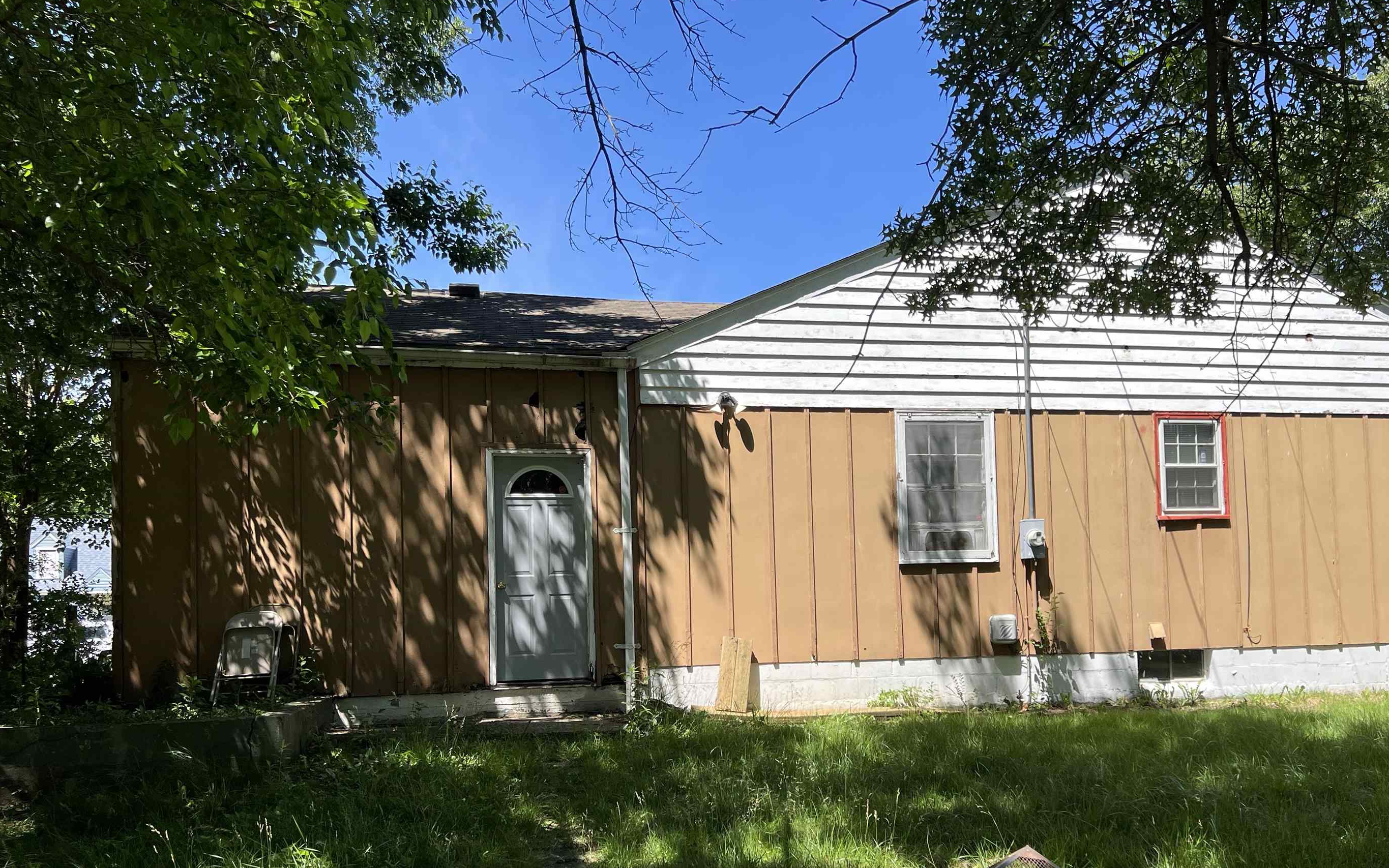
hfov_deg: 61.1
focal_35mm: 31
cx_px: 772
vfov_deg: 40.2
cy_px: 571
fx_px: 1174
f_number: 1.5
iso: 50
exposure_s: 1/2404
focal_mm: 5.7
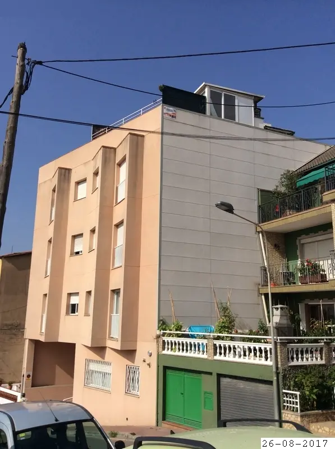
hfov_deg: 42.8
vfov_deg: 55.4
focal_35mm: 33
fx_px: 427
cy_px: 224
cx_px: 168
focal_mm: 3.3
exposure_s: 1/2865
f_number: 2.4
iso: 32
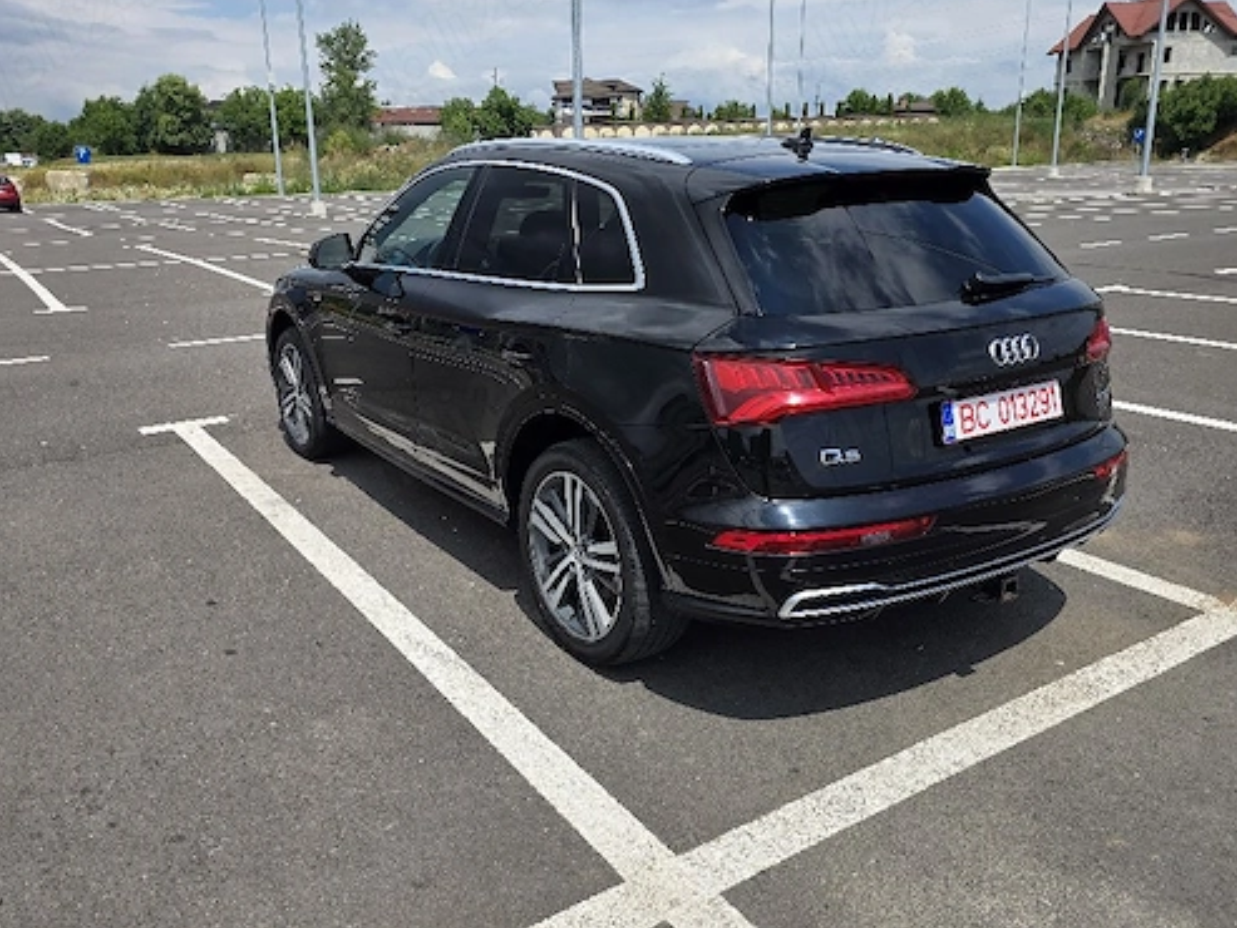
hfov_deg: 63.3
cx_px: 567
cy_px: 431
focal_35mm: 28
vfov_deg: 49.7
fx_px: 1001
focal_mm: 6.3
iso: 80
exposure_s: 1/10000
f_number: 1.7
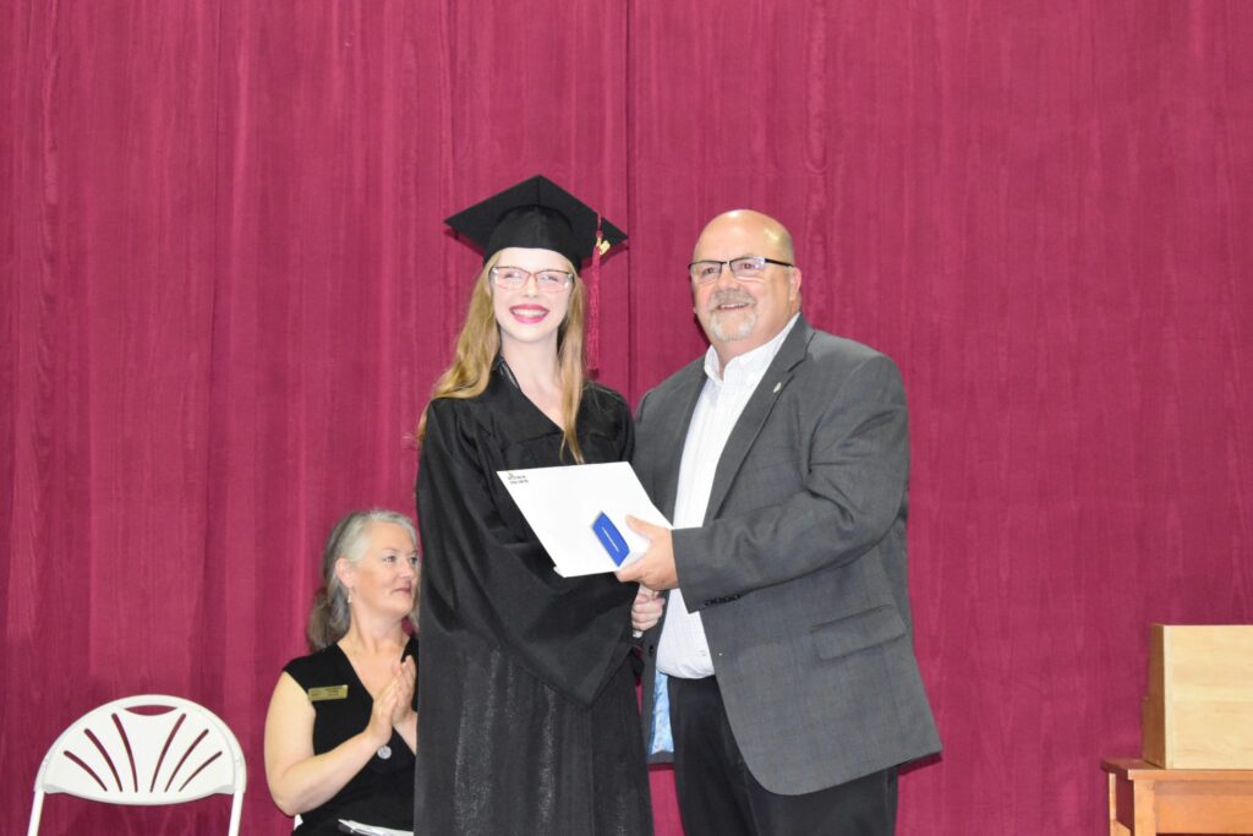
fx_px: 2872
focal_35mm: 82
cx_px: 626
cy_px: 418
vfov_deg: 16.6
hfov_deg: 24.6
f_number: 5.6
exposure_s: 1/60
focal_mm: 55
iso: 4500
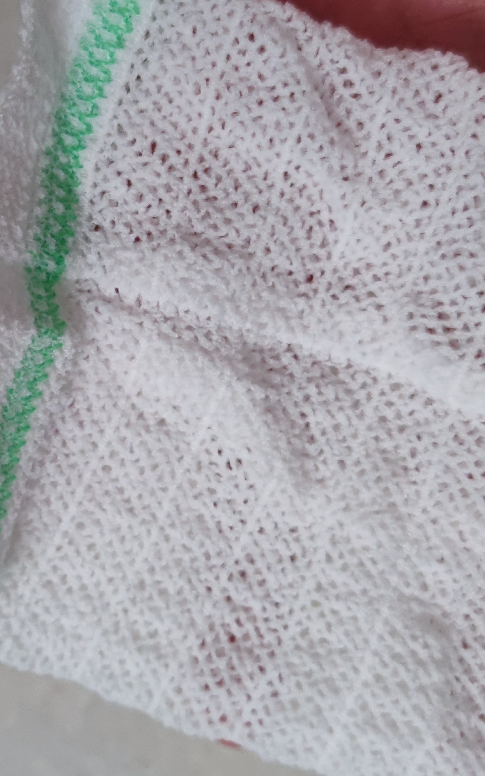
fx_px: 1480
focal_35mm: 70
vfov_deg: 29.4
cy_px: 381
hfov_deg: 18.5
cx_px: 132
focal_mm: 6.72
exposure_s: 1/50
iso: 610
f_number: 1.69
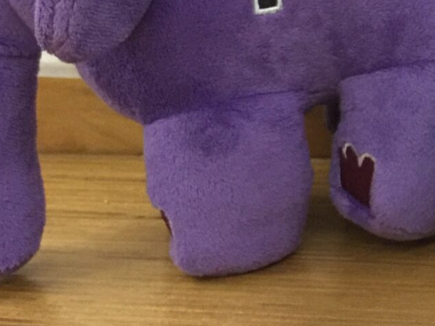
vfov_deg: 15.6
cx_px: 590
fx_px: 1168
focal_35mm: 93
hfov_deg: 19.2
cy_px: 9
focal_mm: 4.15
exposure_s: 1/8
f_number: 2.2
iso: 160
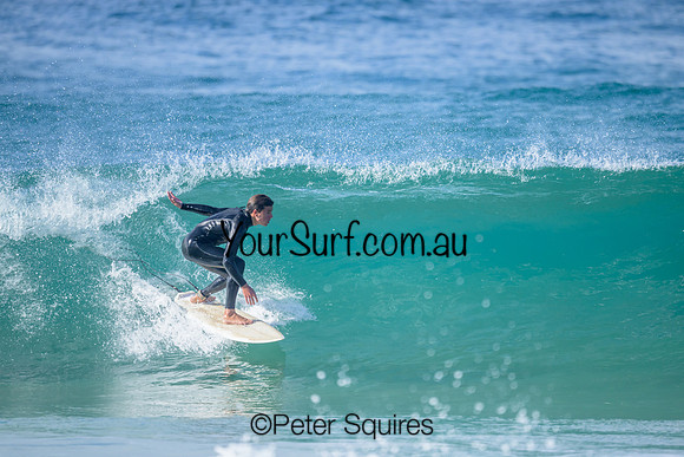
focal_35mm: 800
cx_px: 342
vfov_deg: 1.7
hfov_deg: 2.6
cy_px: 228
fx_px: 15203
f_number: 6.3
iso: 720
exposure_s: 1/2500
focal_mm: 800
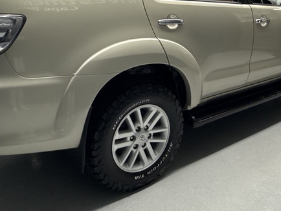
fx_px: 268
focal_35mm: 33
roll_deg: +0.7
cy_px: 60
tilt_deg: -11.0
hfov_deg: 55.3
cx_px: 137
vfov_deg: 42.0
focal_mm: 2.22
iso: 250
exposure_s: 1/50
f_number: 2.2
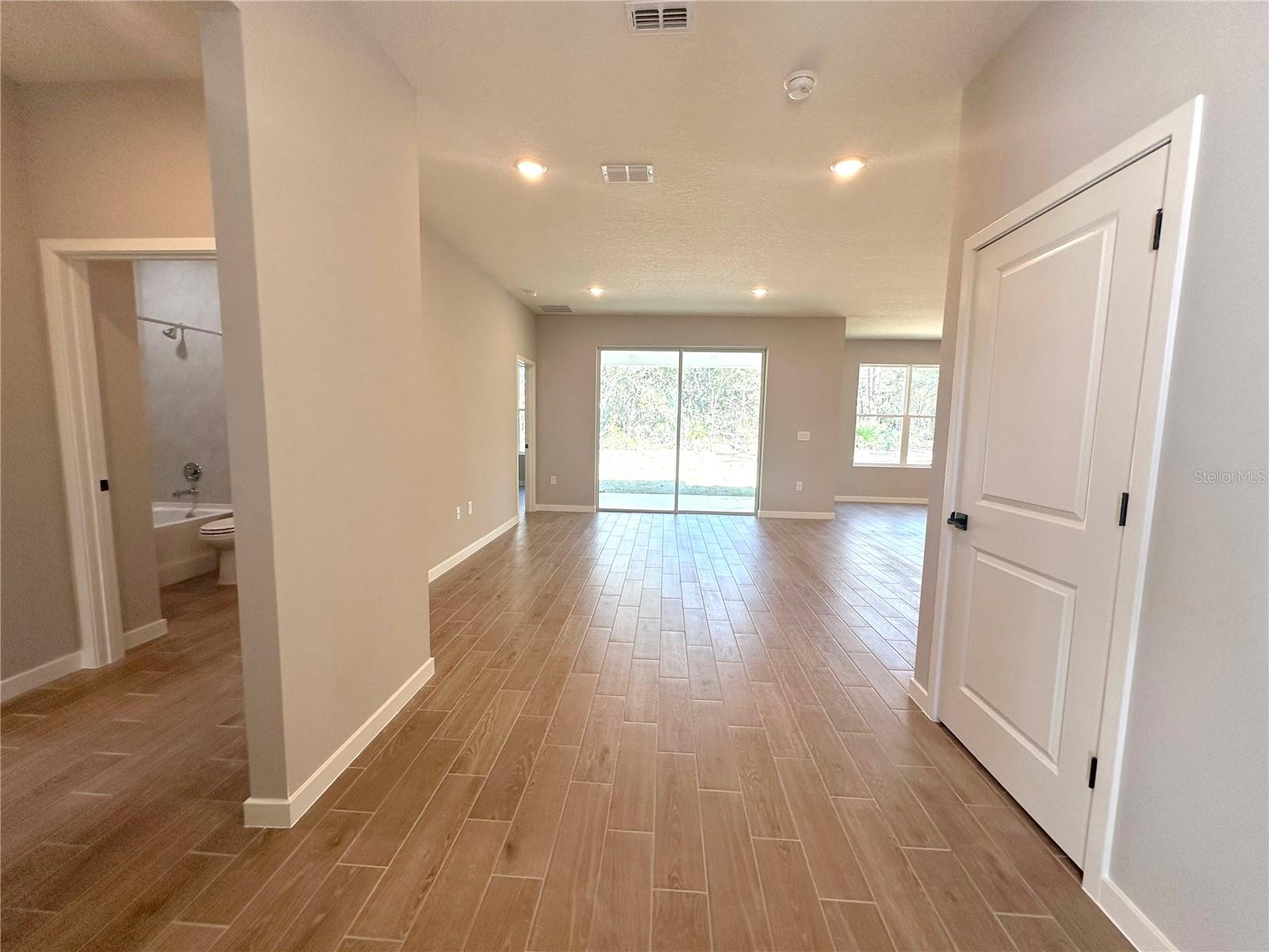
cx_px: 634
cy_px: 476
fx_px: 513
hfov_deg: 102.1
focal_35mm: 14
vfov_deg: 85.7
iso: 100
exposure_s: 1/120
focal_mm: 2.22
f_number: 2.2
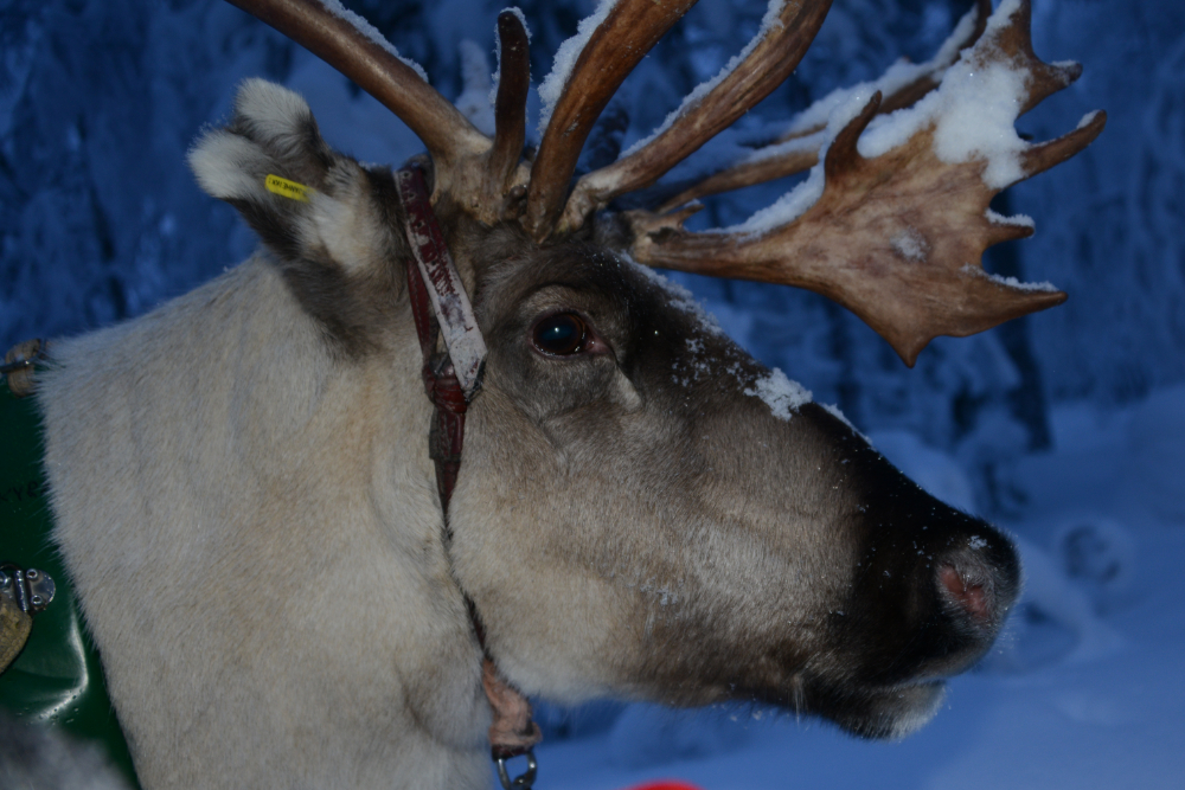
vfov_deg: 46.4
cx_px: 592
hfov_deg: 65.5
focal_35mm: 28
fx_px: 922
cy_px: 395
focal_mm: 28
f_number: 3.5
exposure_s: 1/250
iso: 500
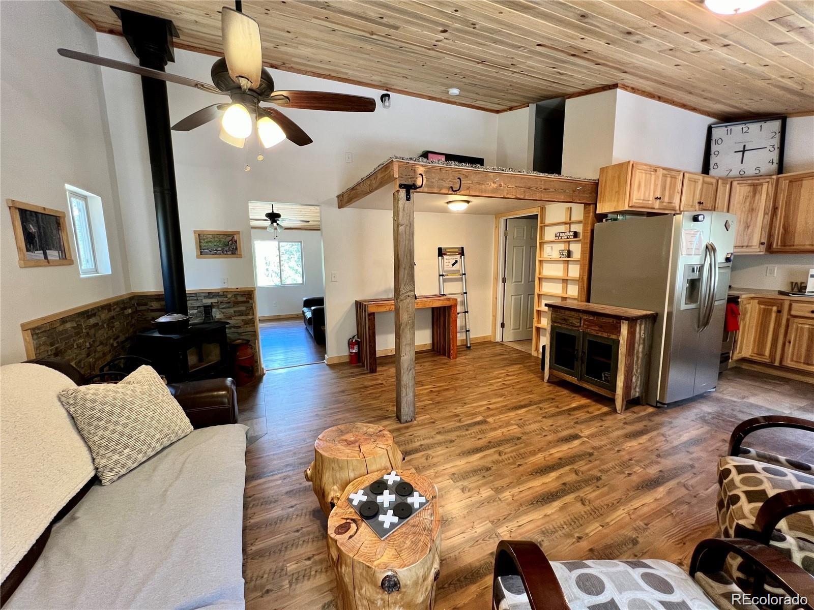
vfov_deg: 89.9
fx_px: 306
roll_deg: +0.3
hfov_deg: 106.2
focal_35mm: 13
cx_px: 407
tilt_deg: -9.0
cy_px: 305
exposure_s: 1/60
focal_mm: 1.57
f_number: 1.8
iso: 160
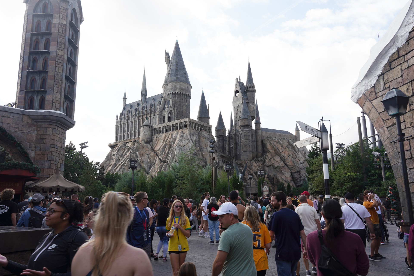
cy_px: 141
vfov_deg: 45.0
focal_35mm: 29
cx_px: 202
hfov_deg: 63.6
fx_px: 334
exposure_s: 1/100
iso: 100
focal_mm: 28
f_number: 10
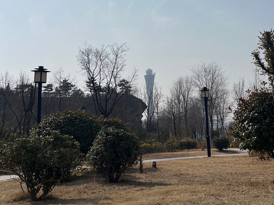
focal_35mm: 58
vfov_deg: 24.9
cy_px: 52
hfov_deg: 33.1
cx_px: 165
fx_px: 459
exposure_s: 1/11905
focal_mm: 5.1
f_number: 1.6
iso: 50
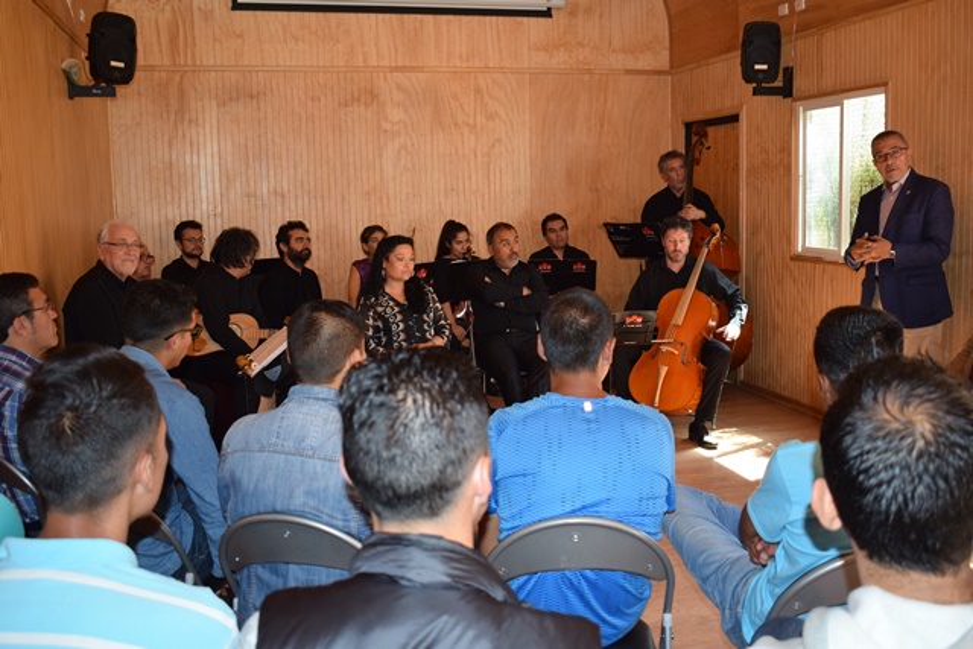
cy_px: 324
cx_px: 486
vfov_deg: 35.5
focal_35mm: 38
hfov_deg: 51.3
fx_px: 1014
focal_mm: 25
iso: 800
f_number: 4.5
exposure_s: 1/80
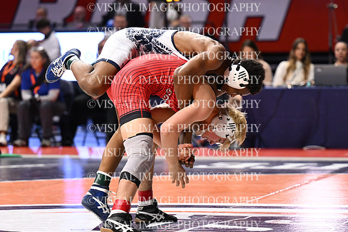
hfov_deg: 11.9
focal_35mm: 172
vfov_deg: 8.0
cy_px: 116
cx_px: 174
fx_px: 1663
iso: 2200
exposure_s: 1/1000
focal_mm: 115
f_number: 2.8
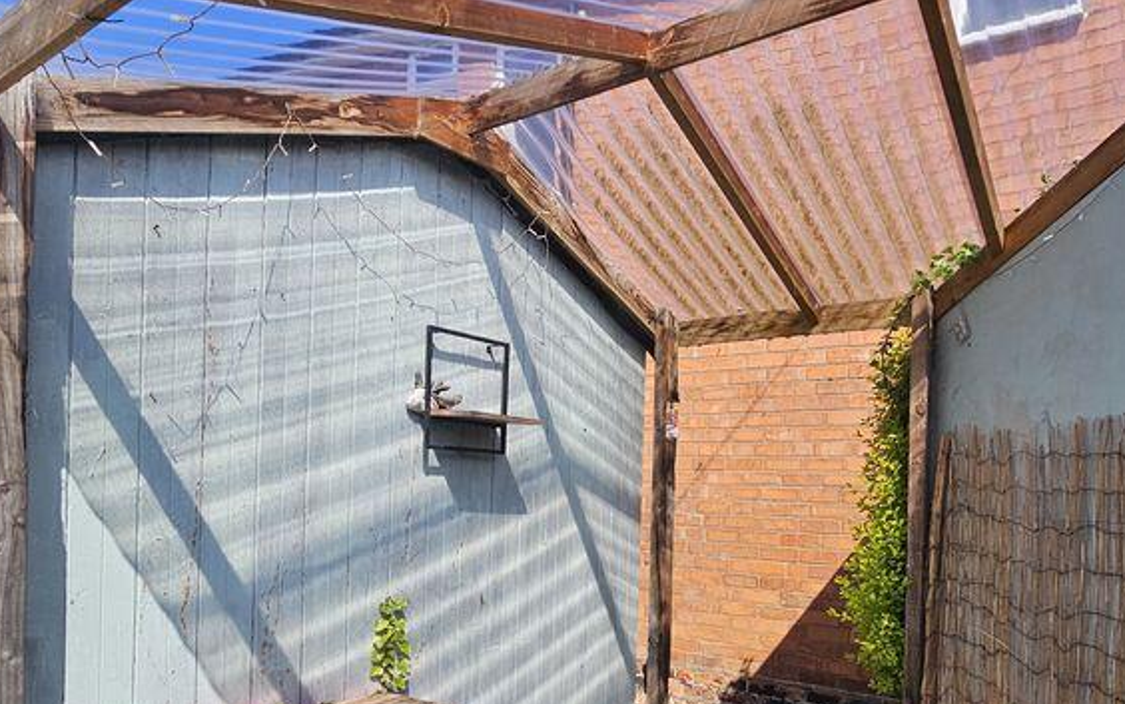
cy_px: 509
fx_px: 767
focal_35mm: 25
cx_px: 578
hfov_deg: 72.5
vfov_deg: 47.9
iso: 50
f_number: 2.2
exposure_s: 1/1894
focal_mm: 2.2
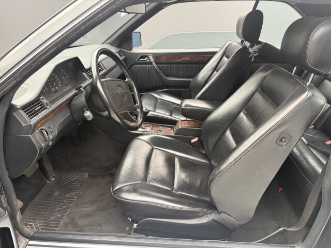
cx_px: 166
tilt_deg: -24.3
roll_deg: -0.7
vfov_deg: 56.8
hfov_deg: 71.6
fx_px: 229
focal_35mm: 24
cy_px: 124
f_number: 1.78
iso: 800
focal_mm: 6.76
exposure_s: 1/49
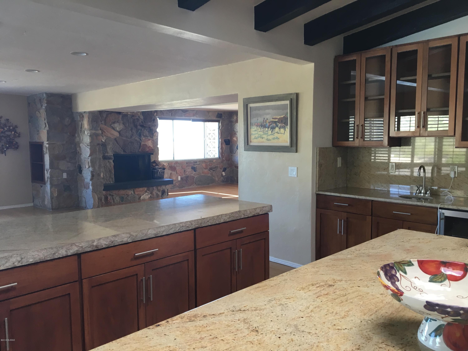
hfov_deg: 61.7
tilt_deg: -5.1
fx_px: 392
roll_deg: +0.8
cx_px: 234
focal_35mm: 29
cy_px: 176
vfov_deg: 48.2
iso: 64
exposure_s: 1/30
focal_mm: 4.15
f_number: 2.2
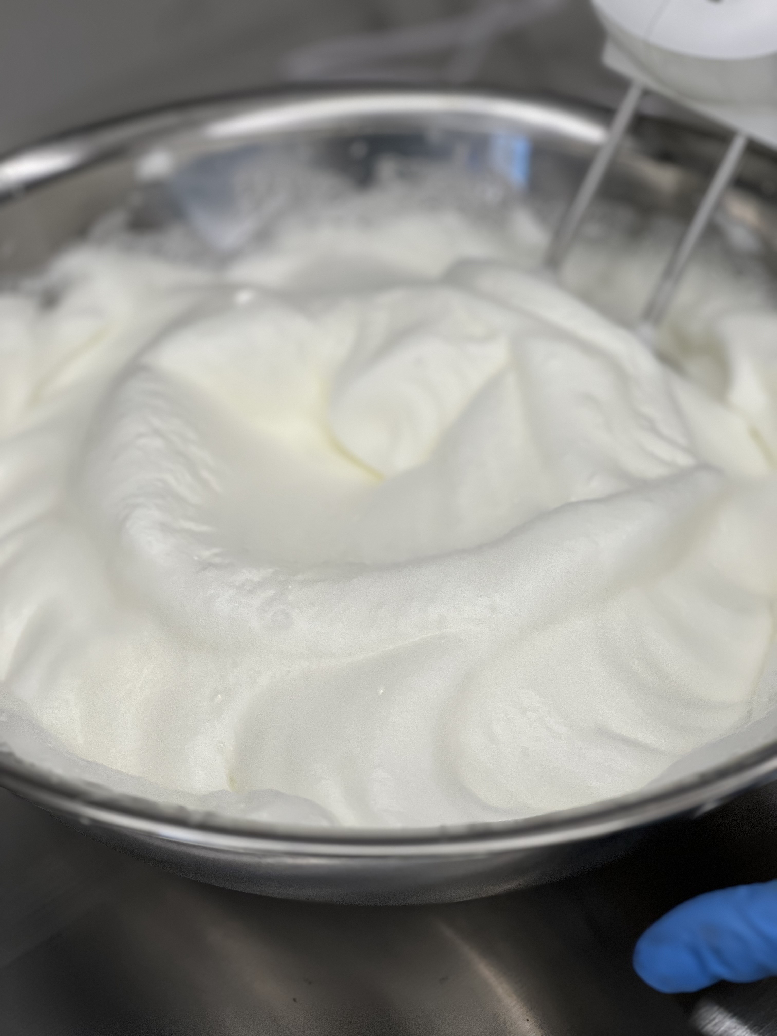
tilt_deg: -38.5
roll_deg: +1.4
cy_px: 518
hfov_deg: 19.1
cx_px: 388
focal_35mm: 77
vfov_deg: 25.3
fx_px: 2304
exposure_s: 1/120
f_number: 2.8
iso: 80
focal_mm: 9
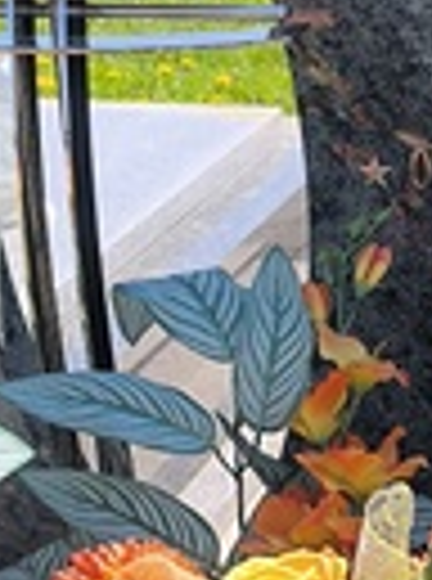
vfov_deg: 13.5
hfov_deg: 9.9
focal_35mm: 146
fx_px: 2442
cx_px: 549
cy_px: 427
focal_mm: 6.14
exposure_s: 1/730
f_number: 1.65
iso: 50
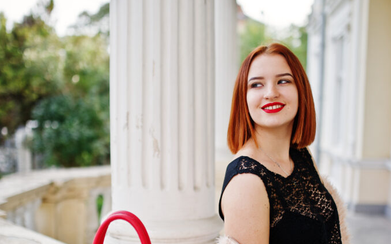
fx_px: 575
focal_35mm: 54
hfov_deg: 37.5
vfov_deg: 23.6
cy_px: 193
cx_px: 196
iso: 200
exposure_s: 1/1600
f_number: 1.4
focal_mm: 35
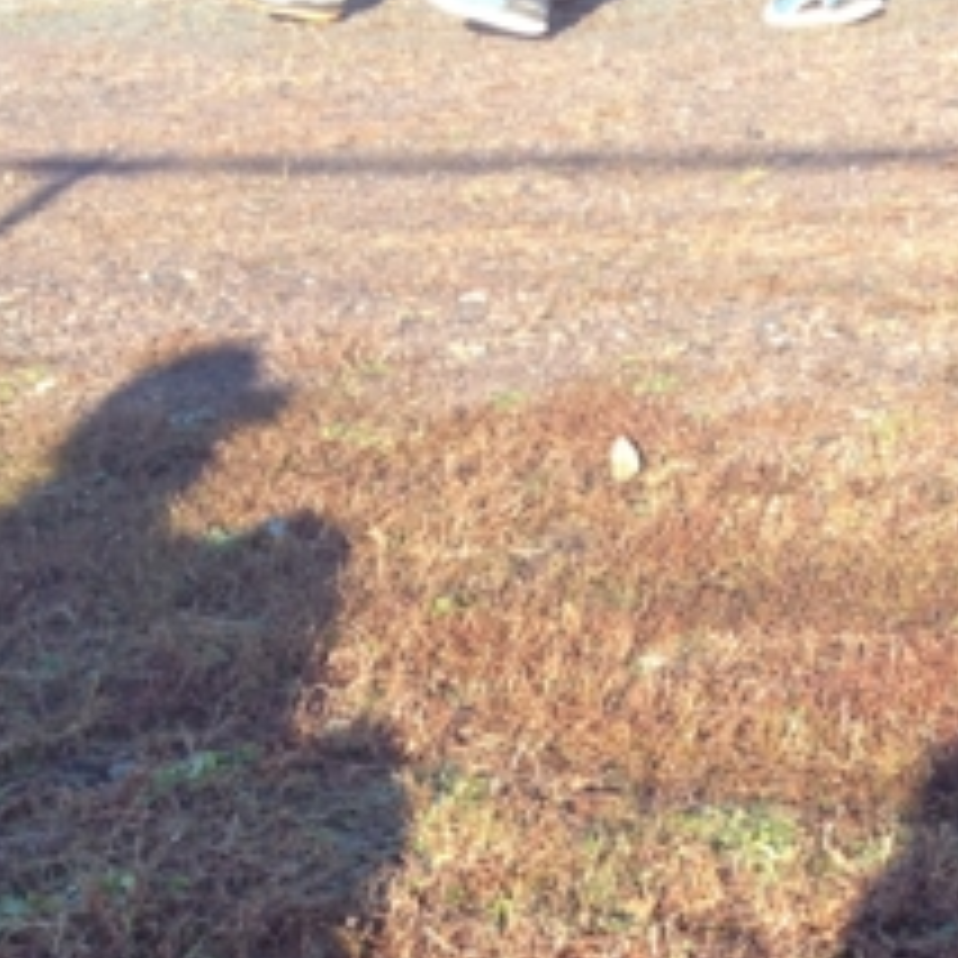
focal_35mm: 116
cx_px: 684
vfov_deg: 14.6
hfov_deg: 15.0
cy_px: 1075
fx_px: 3632
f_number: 2.4
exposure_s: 1/219
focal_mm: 4.28
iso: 64
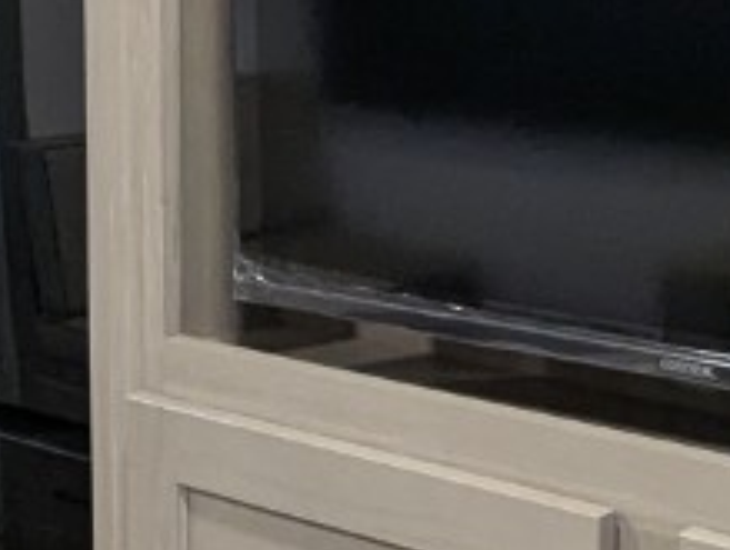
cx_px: 435
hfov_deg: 19.2
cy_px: 200
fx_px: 2155
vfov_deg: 14.5
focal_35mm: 102
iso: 198
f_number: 2.2
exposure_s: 1/80.3
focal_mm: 2.35
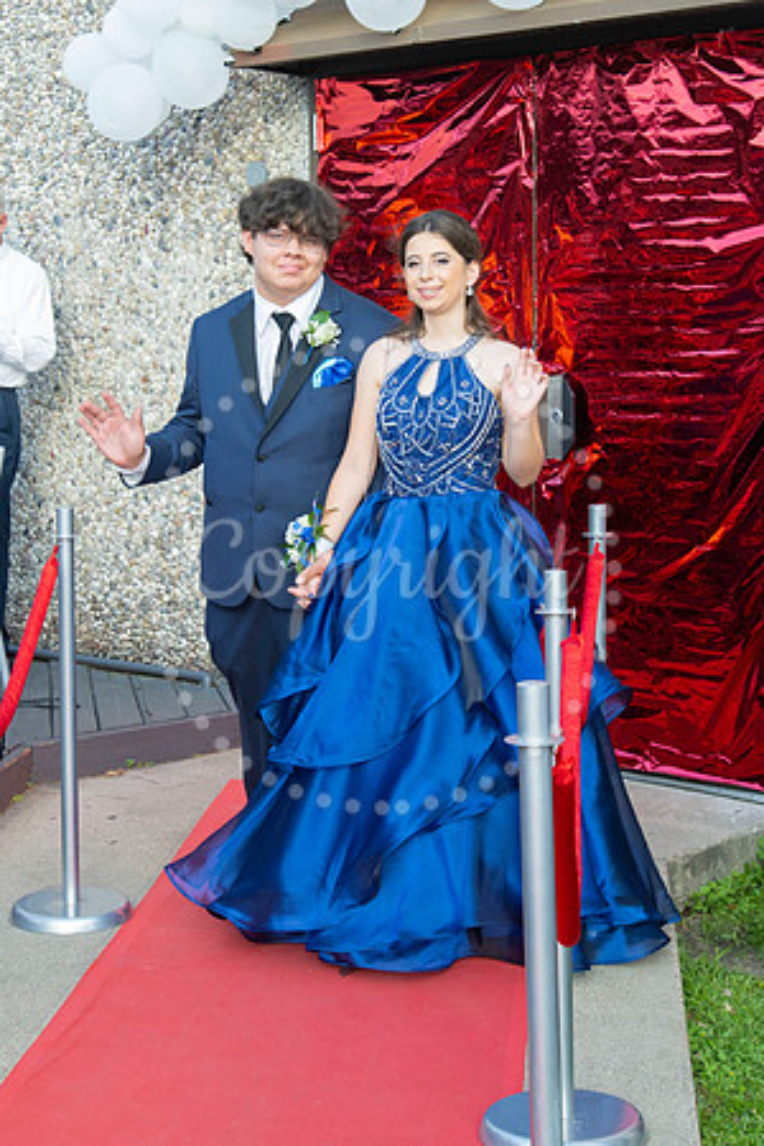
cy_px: 425
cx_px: 369
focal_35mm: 67
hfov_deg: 20.2
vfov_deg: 29.8
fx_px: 2144
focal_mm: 35
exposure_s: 1/250
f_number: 7.1
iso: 160
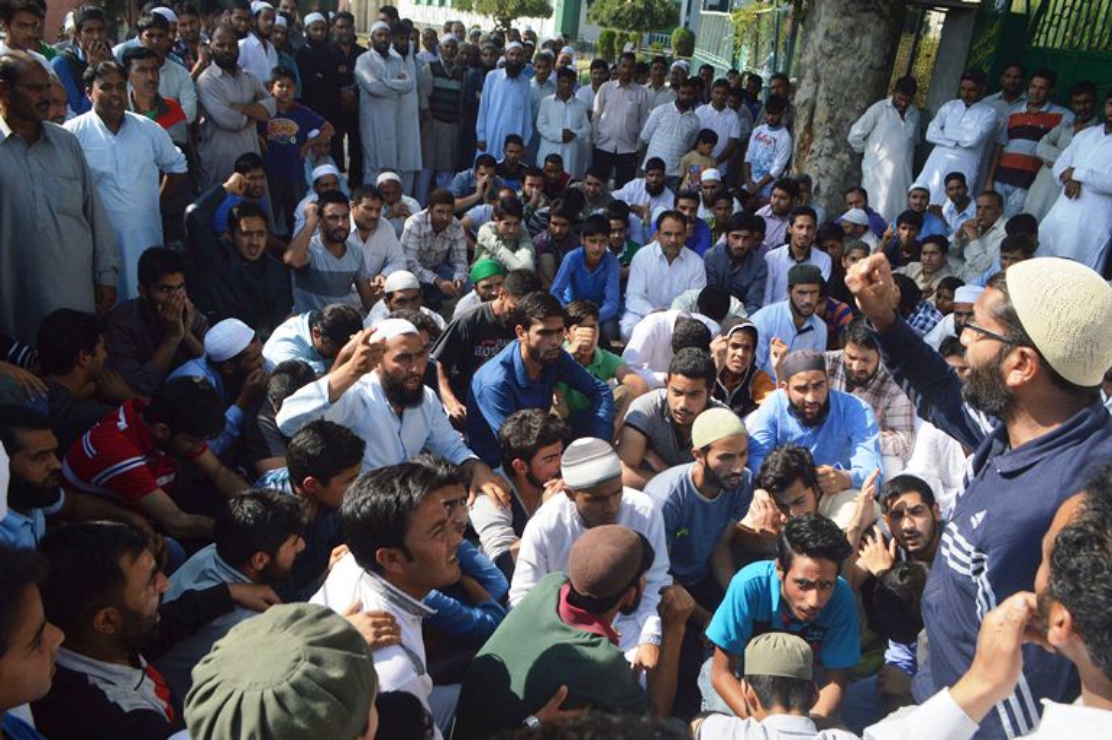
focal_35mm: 27
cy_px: 370
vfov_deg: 47.9
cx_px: 556
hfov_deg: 67.4
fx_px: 833
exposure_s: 1/500
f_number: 9
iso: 400
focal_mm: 18
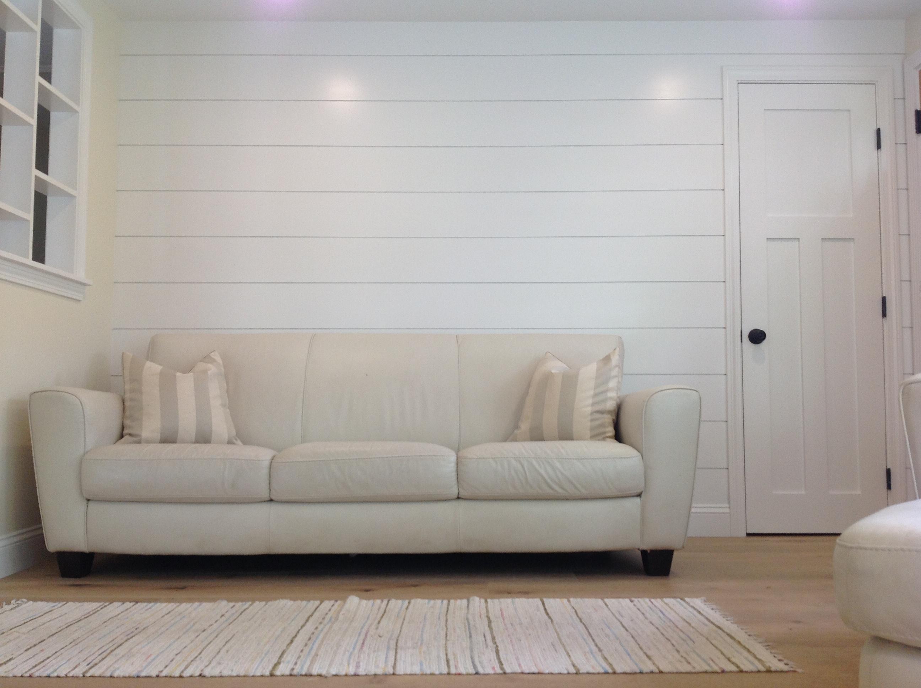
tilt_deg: +5.0
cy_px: 344
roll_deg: +1.1
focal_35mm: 35
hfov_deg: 52.7
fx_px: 930
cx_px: 460
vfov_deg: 40.6
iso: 64
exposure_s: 1/40
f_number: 2.4
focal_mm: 4.28
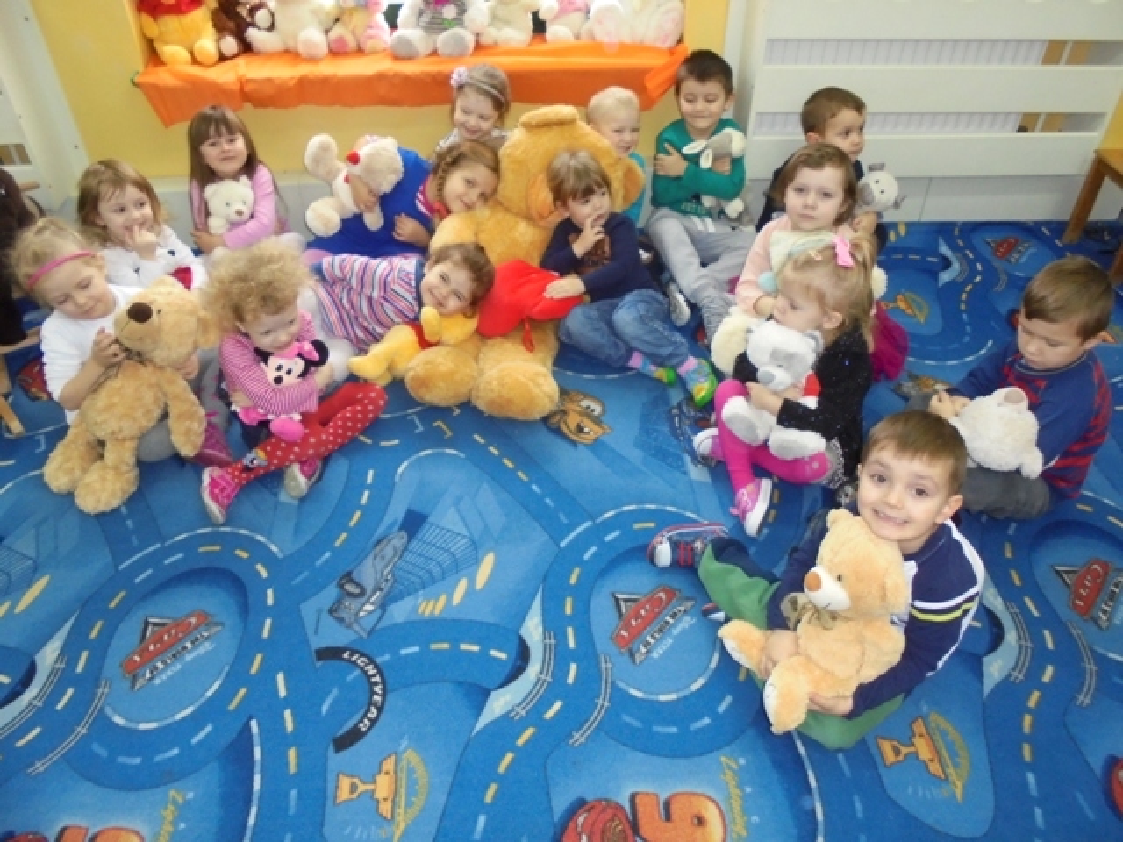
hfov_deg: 67.3
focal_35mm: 26
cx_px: 562
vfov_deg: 53.1
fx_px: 843
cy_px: 421
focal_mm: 4.6
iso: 400
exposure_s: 1/30
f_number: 3.5
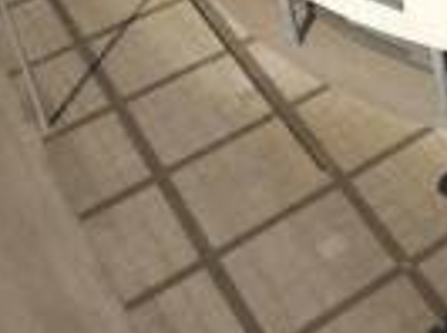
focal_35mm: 88
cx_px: 704
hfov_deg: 19.1
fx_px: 1133
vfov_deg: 14.6
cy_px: -267
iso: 100
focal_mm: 3.61
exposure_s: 1/1199
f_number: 2.8
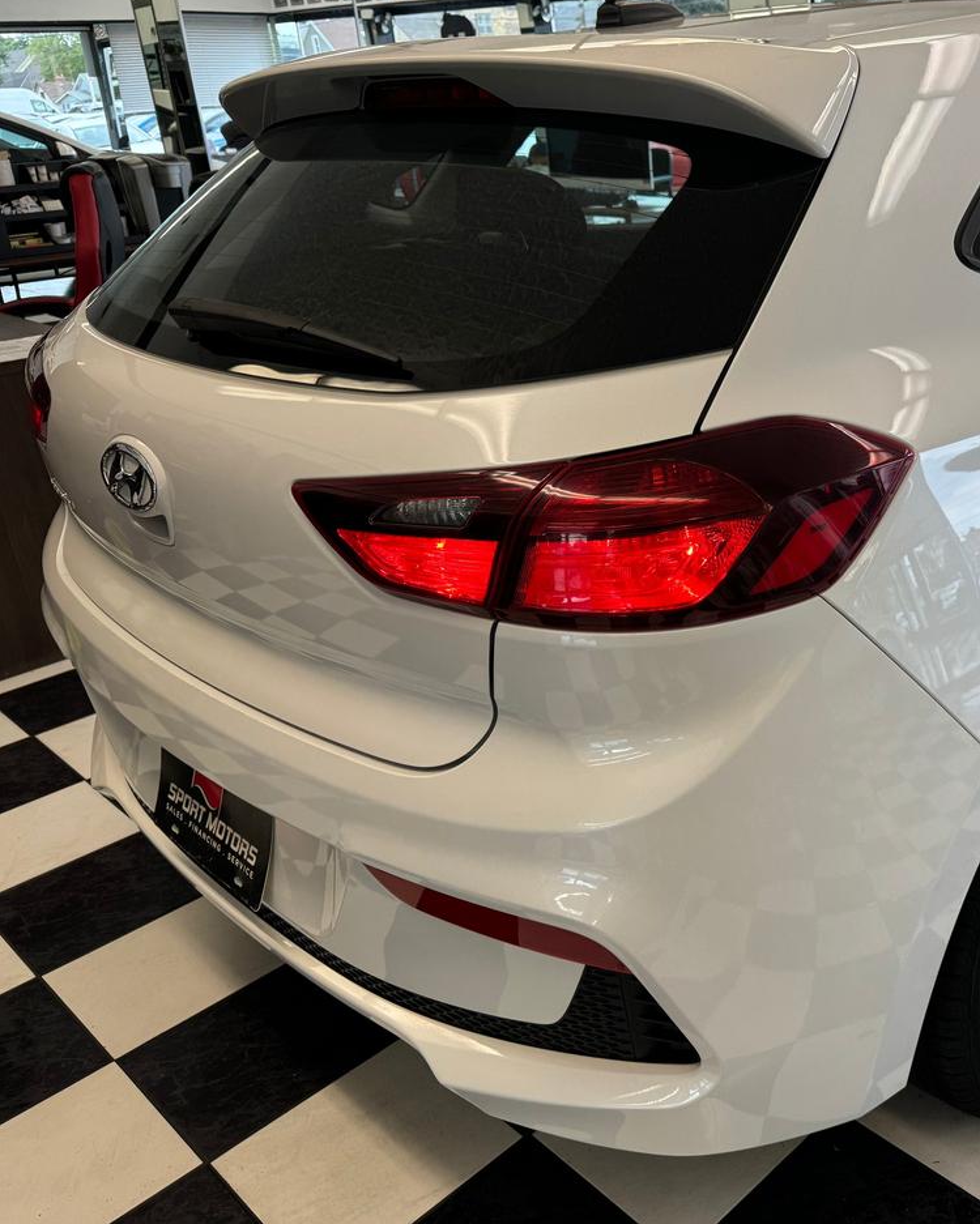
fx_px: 1160
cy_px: 598
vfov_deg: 55.6
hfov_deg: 43.2
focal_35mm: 32
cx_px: 814
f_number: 1.78
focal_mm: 6.76
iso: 64
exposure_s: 1/120
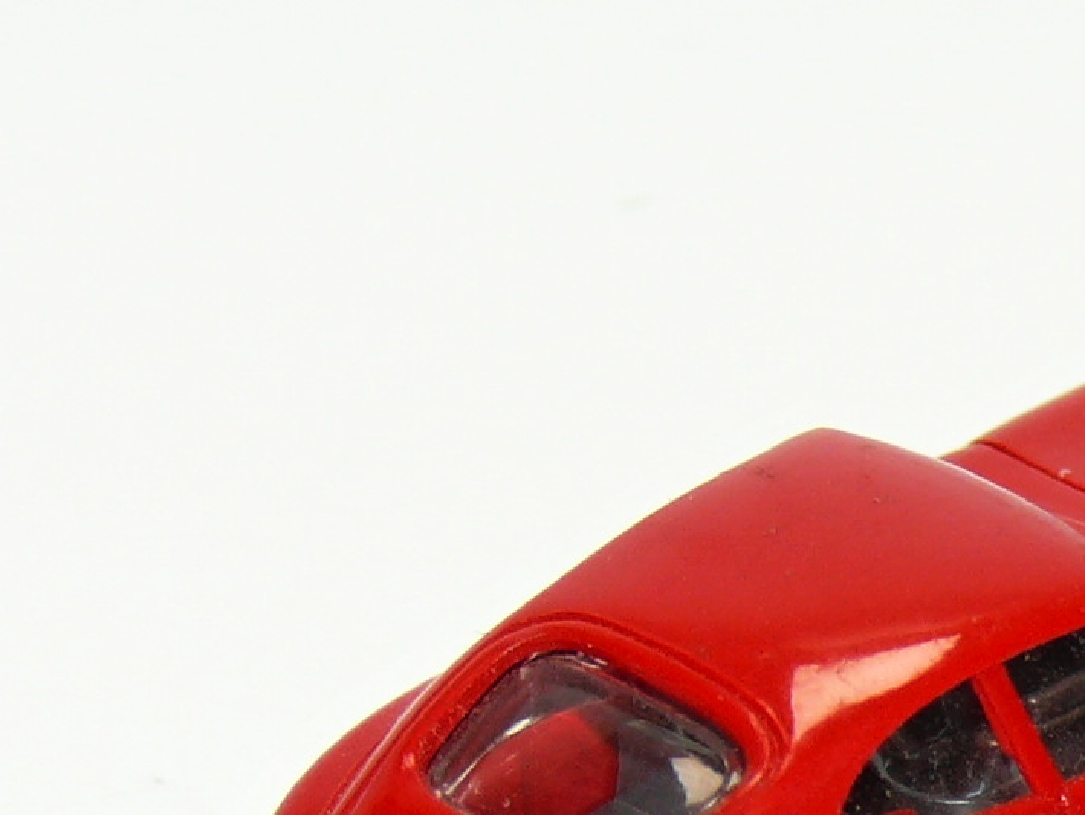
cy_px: 641
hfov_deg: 6.0
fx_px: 10316
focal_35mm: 329
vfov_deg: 4.5
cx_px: 976
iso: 100
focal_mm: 17.4
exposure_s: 1/30
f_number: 4
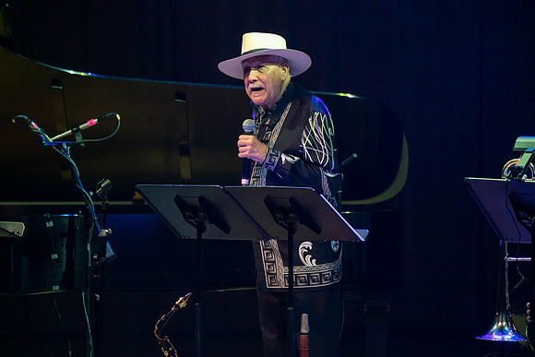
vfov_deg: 3.4
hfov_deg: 5.2
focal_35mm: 400
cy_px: 178
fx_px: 5946
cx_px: 268
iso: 3200
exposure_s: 1/250
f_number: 5.6
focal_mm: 400
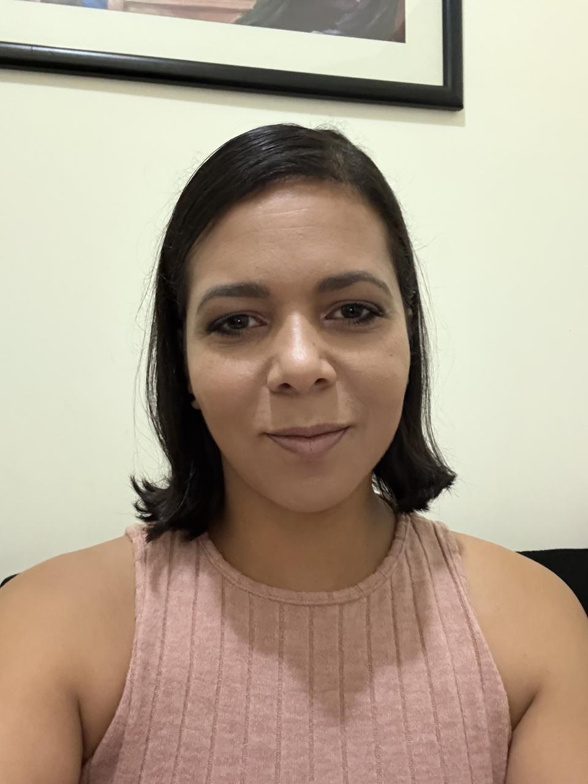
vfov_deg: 60.0
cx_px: 294
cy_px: 392
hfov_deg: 46.8
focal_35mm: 30
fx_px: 679
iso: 800
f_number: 1.9
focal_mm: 2.69
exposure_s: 1/15
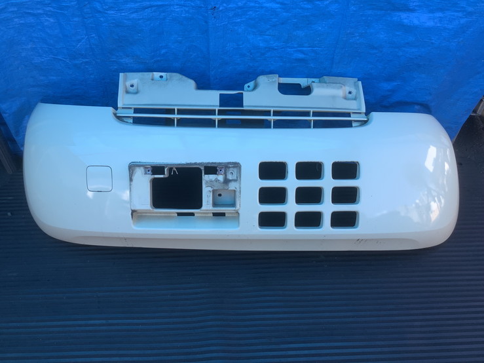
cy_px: 182
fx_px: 433
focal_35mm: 31
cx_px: 242
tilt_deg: -48.5
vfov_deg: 45.4
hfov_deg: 58.4
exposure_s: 1/139
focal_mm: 3.3
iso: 25
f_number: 2.4
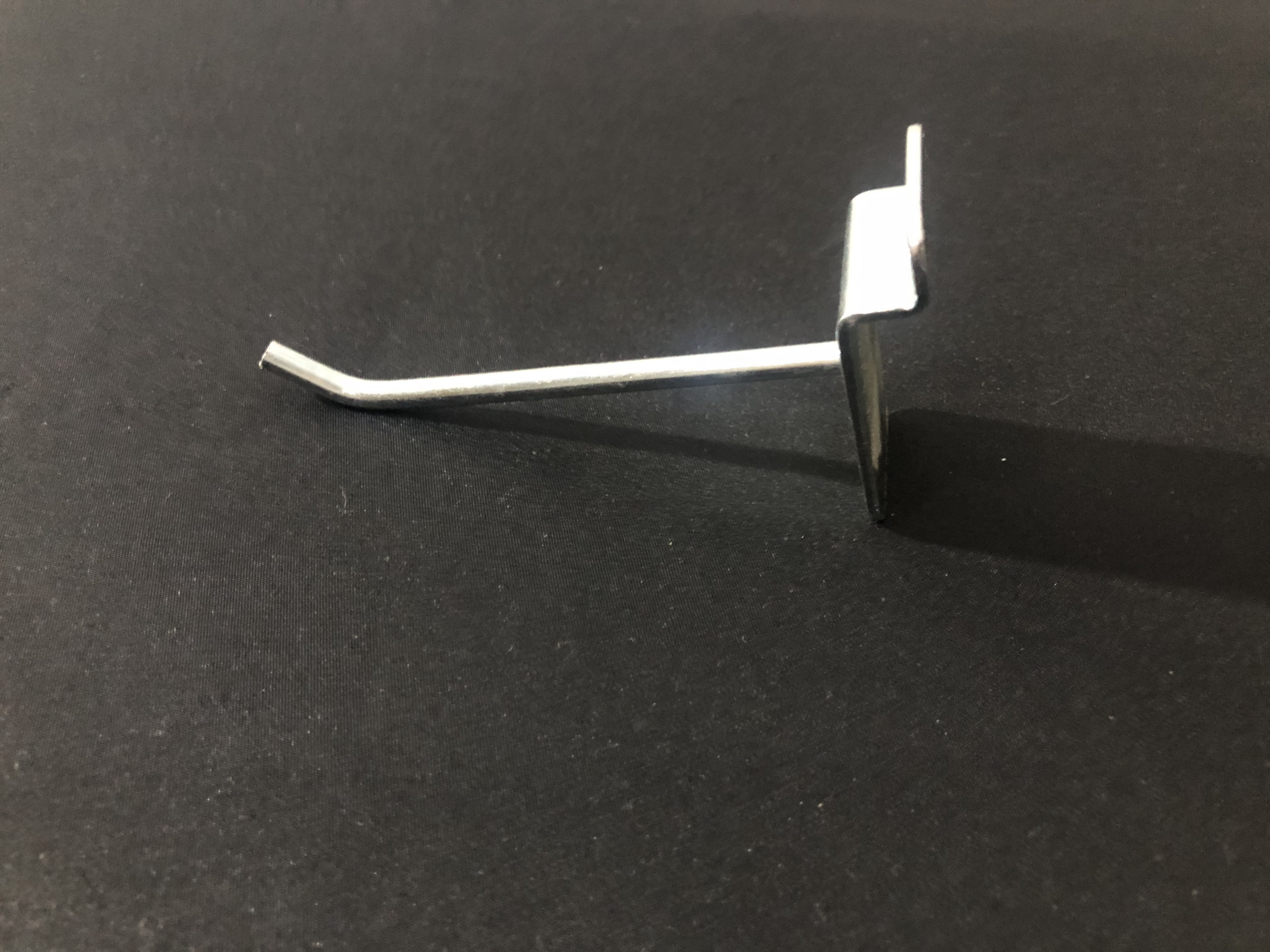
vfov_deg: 49.7
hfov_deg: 63.4
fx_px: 1027
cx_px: 635
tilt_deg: -45.3
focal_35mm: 28
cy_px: 476
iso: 125
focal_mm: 3.99
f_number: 1.8
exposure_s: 1/4
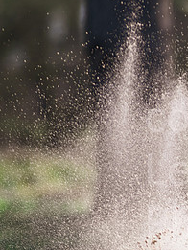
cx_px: 289
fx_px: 7626
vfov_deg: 1.9
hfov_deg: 1.4
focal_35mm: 1054
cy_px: 158
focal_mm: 300
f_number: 4
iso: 400
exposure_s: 1/3200
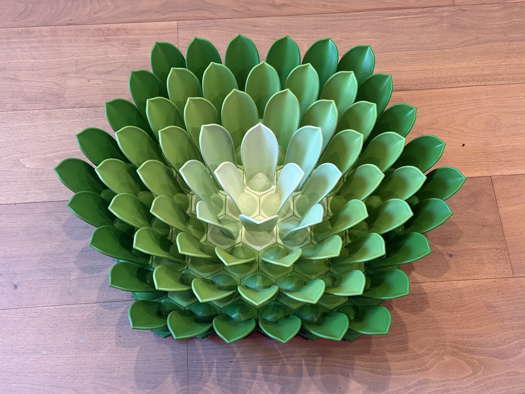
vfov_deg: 30.3
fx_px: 728
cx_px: 262
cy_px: 197
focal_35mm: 48
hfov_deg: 39.7
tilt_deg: -65.2
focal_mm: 6.76
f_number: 1.78
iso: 200
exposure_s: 1/60
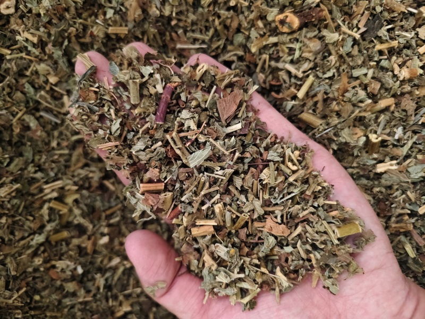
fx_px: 282
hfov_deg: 73.9
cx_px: 212
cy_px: 160
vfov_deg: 58.9
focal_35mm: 23
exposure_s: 1/344
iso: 3580
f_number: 1.88
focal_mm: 5.56
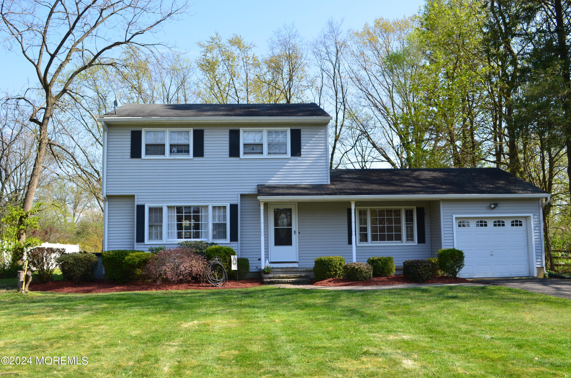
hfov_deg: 53.2
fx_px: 570
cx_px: 286
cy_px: 189
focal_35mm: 36
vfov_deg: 36.7
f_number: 10
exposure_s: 1/250
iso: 280
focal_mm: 24
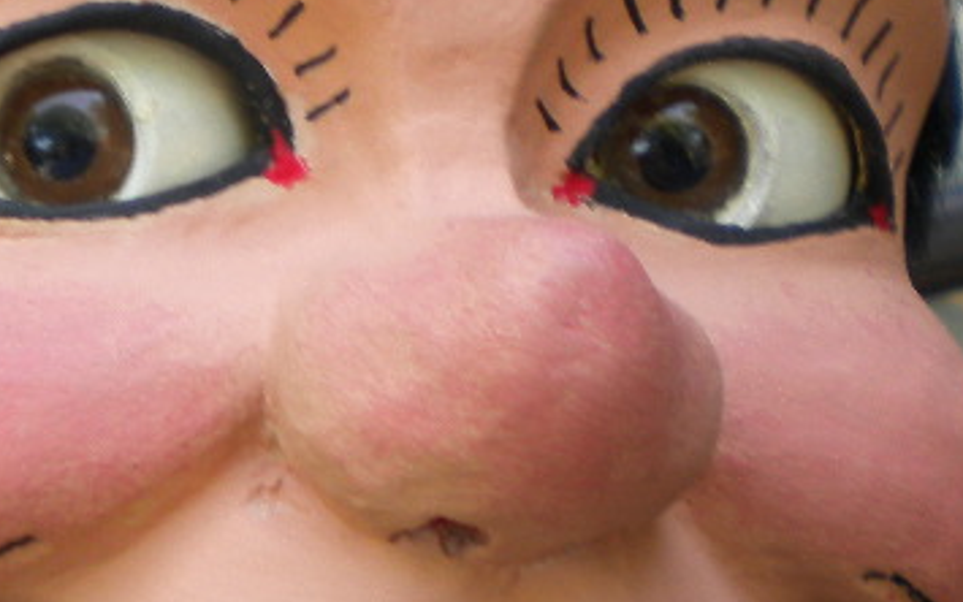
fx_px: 2809
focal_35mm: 107
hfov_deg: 19.3
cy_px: 412
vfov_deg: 12.2
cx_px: 217
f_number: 3.1
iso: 82
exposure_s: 1/60.1
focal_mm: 6.3
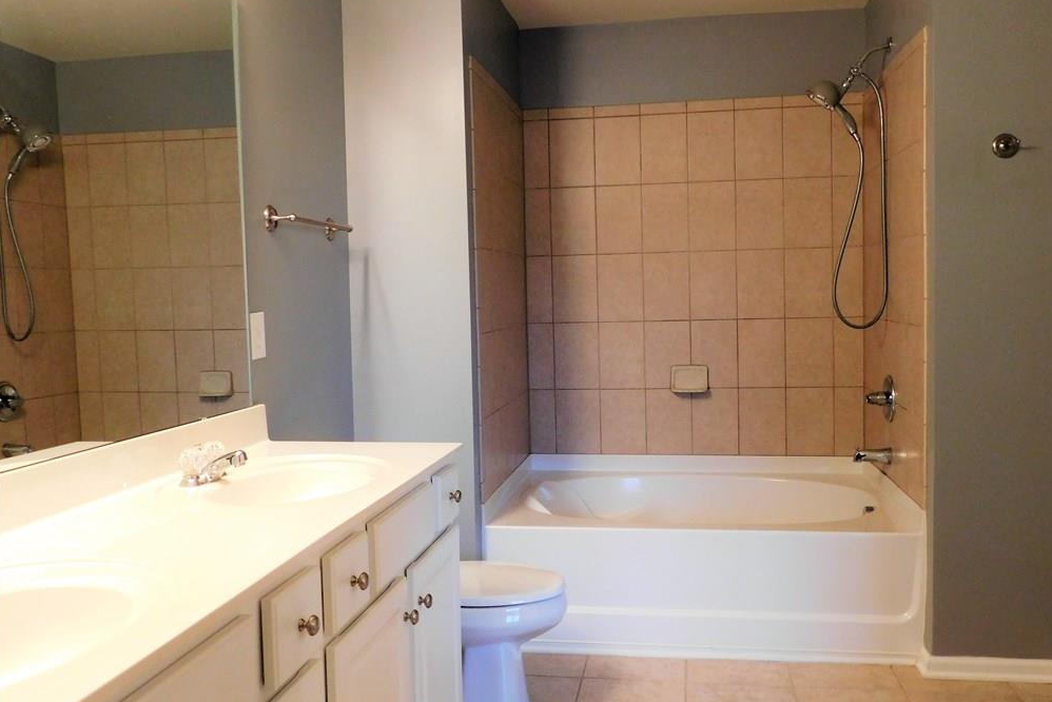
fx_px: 935
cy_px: 339
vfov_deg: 41.1
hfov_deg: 58.7
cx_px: 535
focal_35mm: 32
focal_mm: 5.3
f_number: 3.2
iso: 400
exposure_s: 1/15
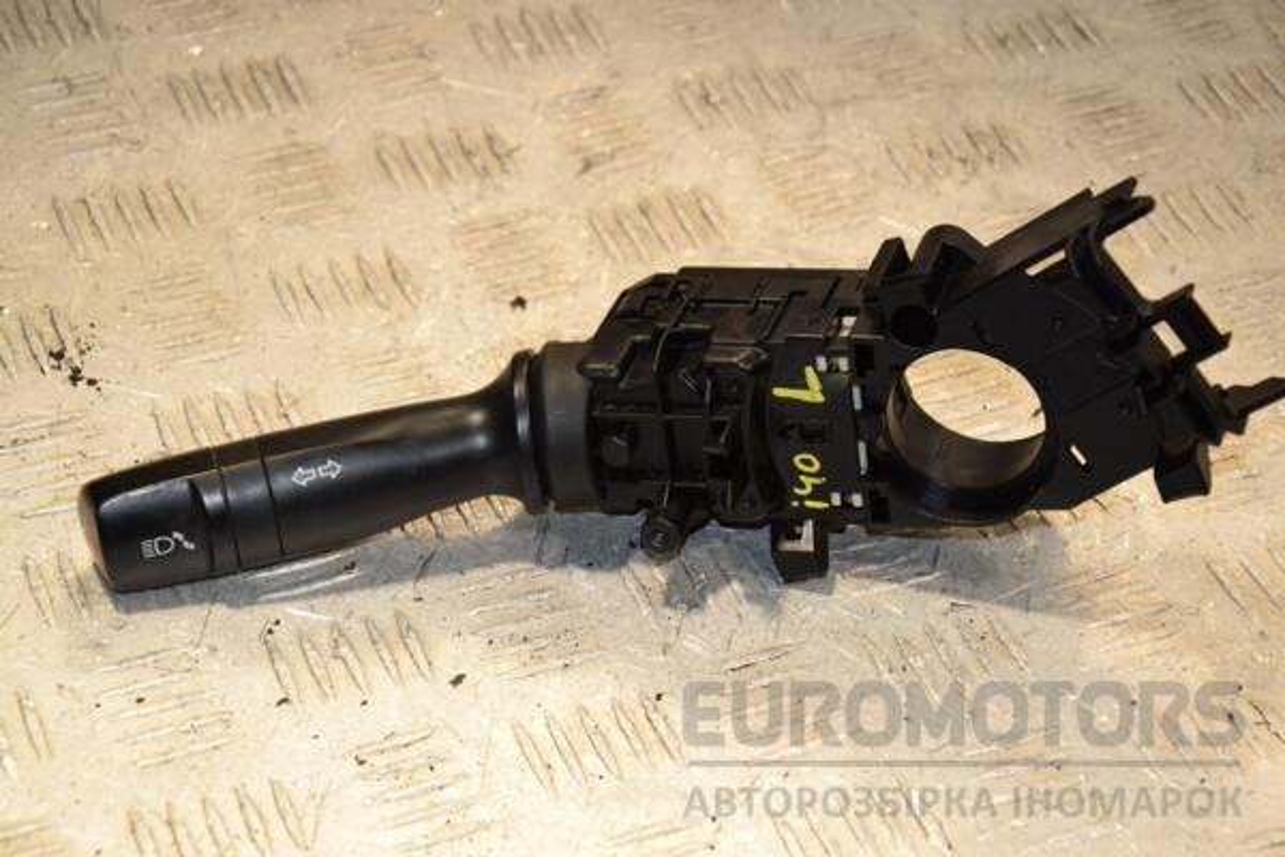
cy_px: 428
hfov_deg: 19.5
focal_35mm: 105
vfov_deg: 13.0
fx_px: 3748
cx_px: 642
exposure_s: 1/200
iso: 800
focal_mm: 70
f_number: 7.1
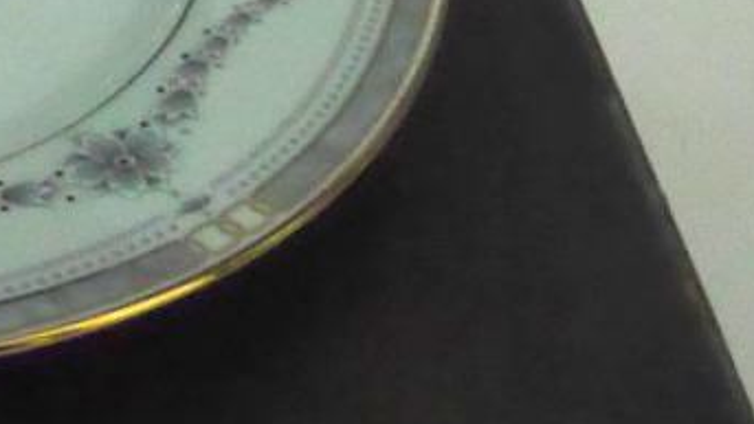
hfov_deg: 18.7
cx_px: -421
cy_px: -466
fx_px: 1979
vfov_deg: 11.0
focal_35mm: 99
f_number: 22
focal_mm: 14
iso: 3200
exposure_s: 1/250
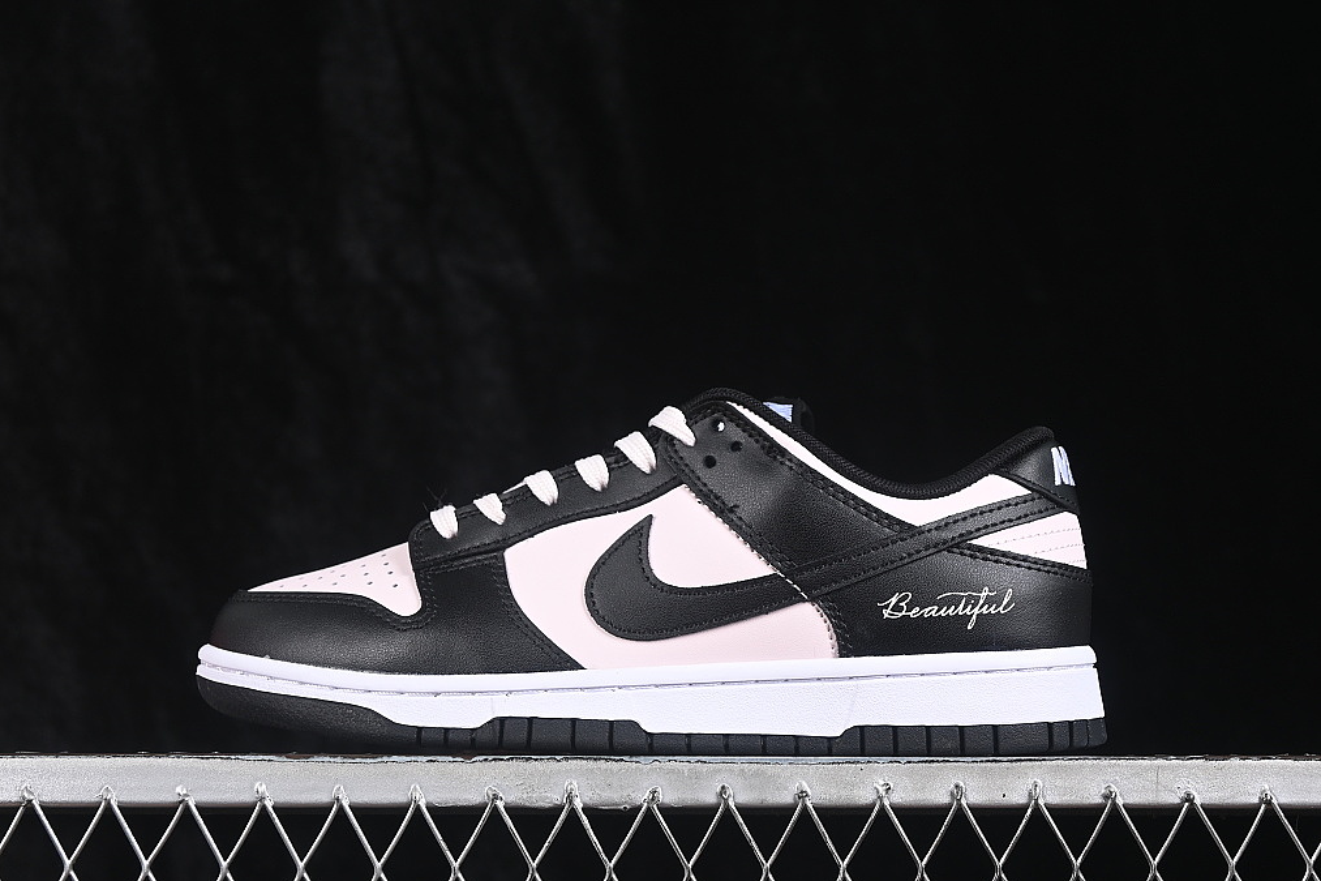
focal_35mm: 80
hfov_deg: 25.4
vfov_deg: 17.1
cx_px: 661
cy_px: 459
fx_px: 2935
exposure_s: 1/60
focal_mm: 50
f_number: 6.3
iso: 160
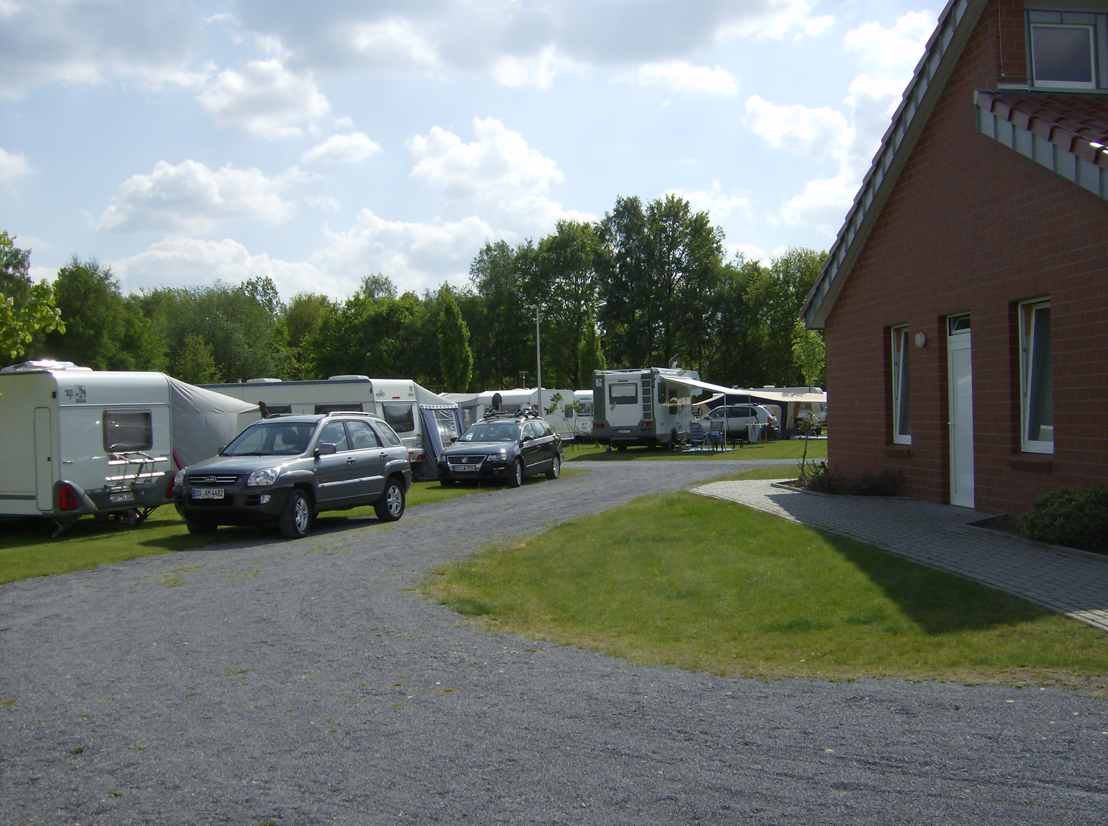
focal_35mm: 36
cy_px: 413
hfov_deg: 51.5
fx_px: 1150
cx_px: 554
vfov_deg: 39.5
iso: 100
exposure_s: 1/1034
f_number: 4.7
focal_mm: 6
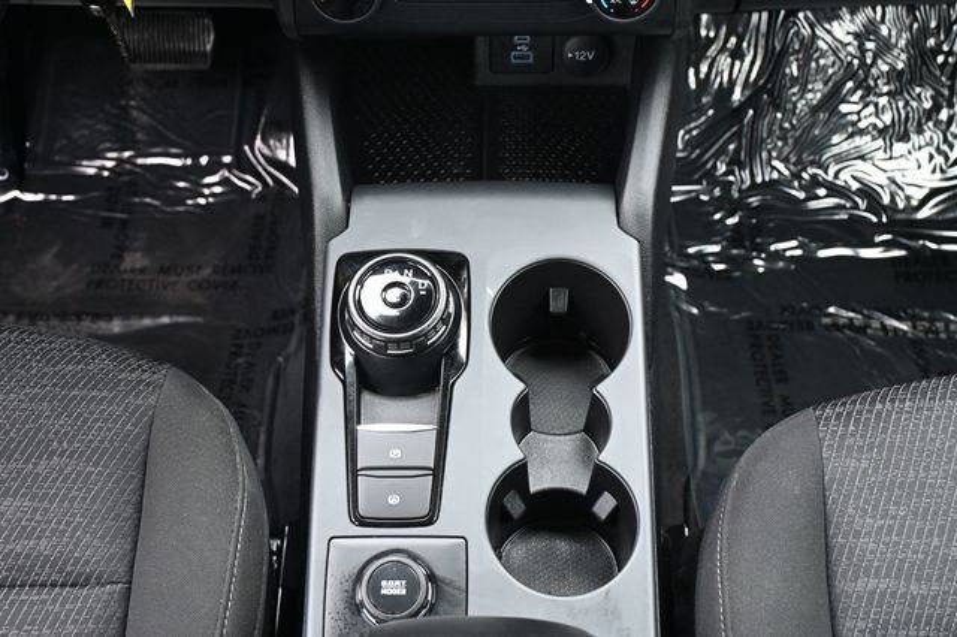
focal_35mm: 44
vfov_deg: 30.8
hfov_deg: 45.0
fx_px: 1156
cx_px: 478
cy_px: 318
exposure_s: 1/125
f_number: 4.8
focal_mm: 29
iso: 1250
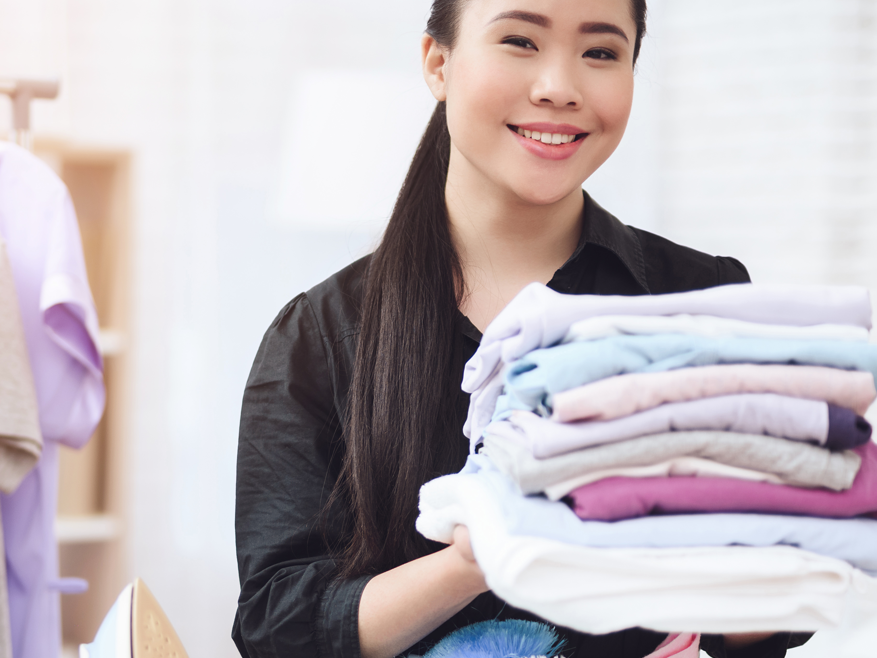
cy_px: 416
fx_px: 2458
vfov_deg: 15.2
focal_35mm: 97
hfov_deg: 20.1
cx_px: 261
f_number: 2.2
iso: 160
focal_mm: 50
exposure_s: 1/160
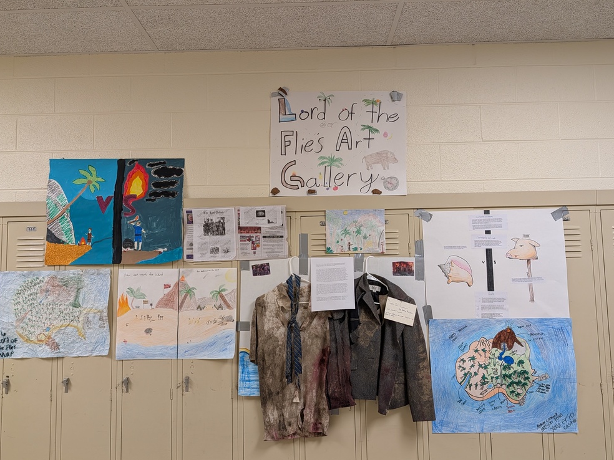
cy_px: 240
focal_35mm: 25
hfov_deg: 69.4
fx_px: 443
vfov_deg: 54.9
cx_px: 313
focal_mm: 6.9
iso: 181
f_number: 1.68
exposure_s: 1/60
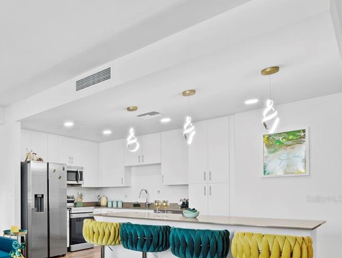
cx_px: 26
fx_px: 257
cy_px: 199
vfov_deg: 50.6
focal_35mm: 26
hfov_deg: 56.6
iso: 400
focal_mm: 7
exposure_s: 1/2.5
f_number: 11
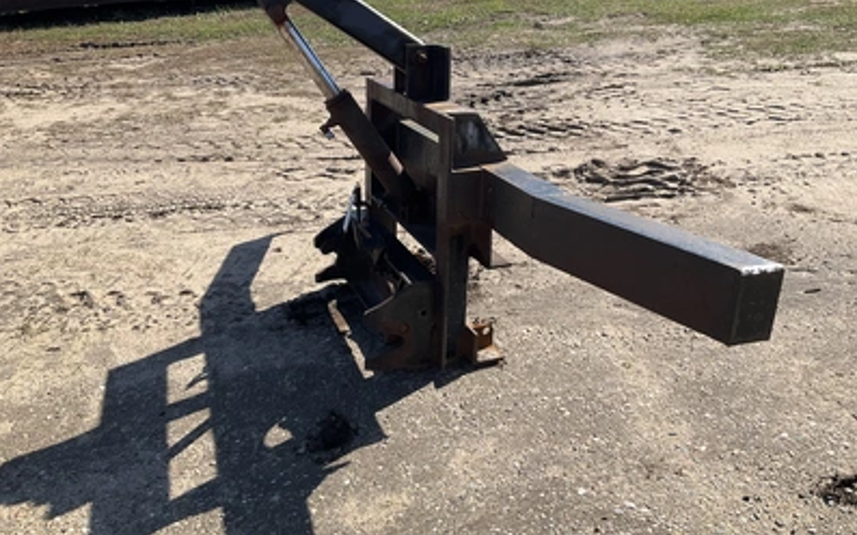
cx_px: 427
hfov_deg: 61.2
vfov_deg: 40.5
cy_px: 237
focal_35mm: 31
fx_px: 724
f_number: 1.8
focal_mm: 3
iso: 25
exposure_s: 1/1377
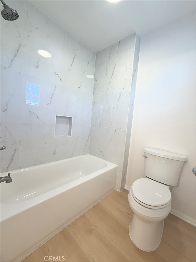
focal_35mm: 14
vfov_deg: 102.1
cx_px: 98
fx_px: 106
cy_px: 131
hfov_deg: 85.7
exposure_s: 1/120
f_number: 2.2
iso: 200
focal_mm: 2.22
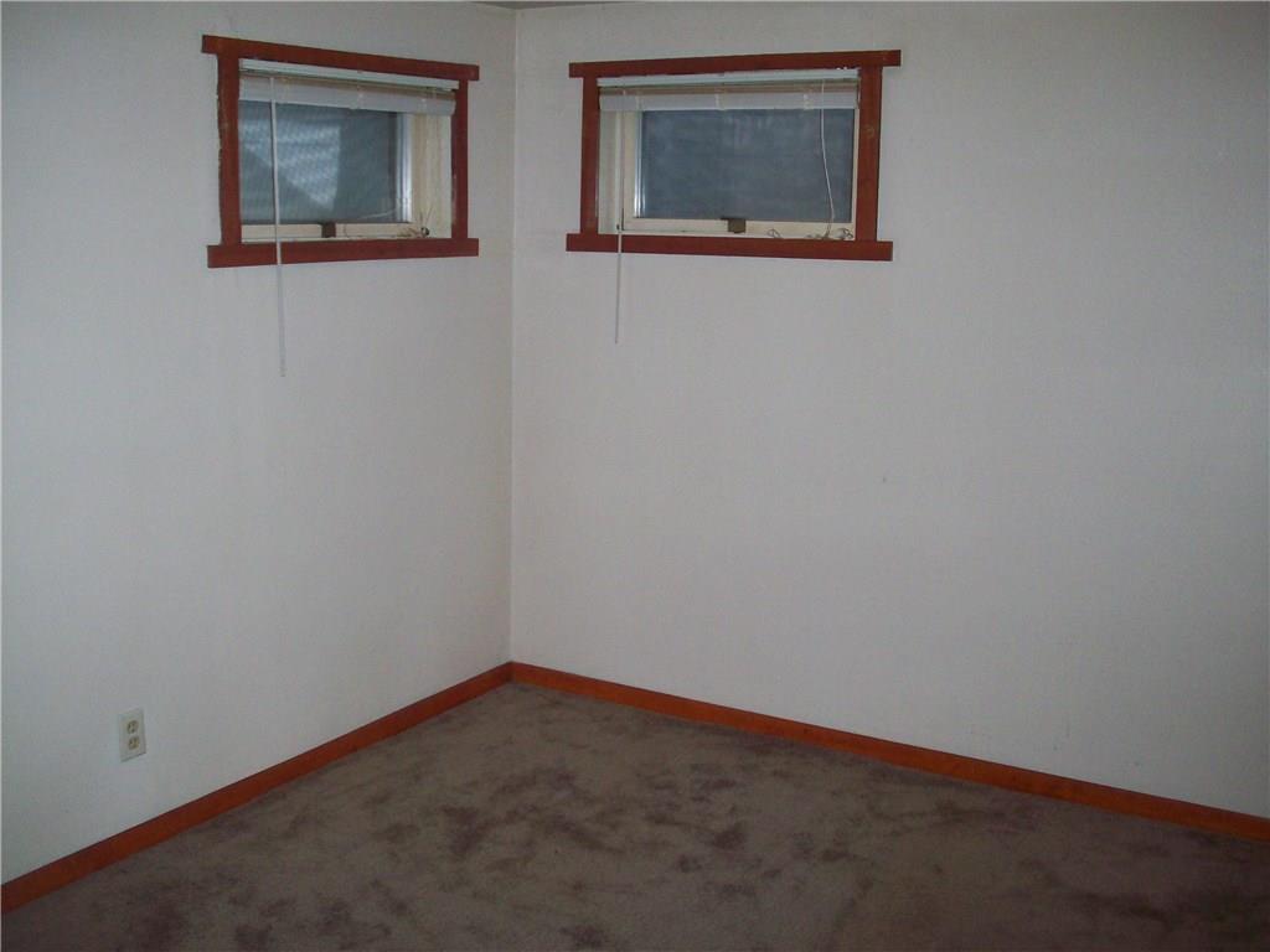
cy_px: 476
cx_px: 635
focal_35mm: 37
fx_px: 1357
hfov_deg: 50.1
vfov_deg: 38.7
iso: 160
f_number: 2.8
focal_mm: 6.2
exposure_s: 1/45
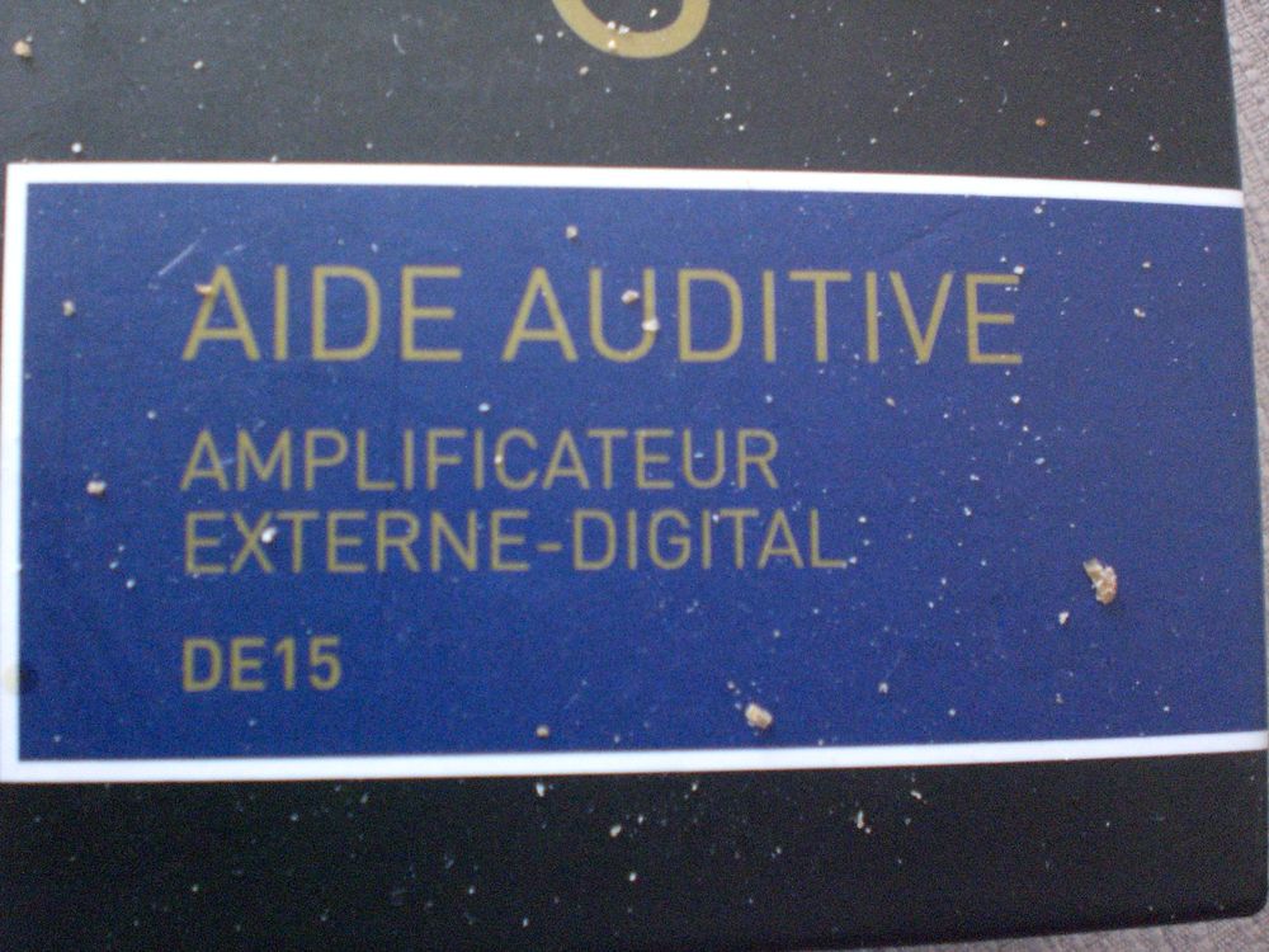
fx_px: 1393
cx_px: 634
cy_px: 476
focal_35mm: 38
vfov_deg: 37.7
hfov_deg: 49.0
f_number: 3.1
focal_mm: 6.3
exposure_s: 1/40
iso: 800
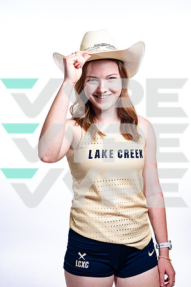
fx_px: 398
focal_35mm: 50
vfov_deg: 39.6
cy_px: 144
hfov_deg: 27.0
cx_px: 96
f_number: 5.6
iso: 400
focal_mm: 50
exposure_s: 1/250
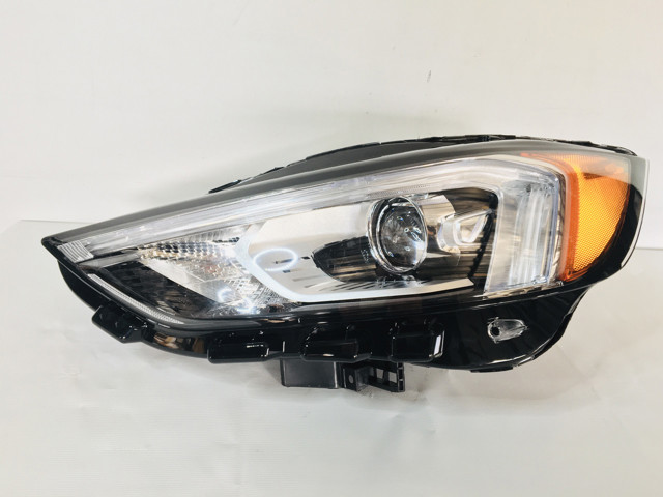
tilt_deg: -24.9
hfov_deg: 61.7
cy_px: 248
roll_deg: -7.7
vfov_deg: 48.2
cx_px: 332
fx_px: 555
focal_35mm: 29
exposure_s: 1/33
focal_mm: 4.15
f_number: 2.2
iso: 50
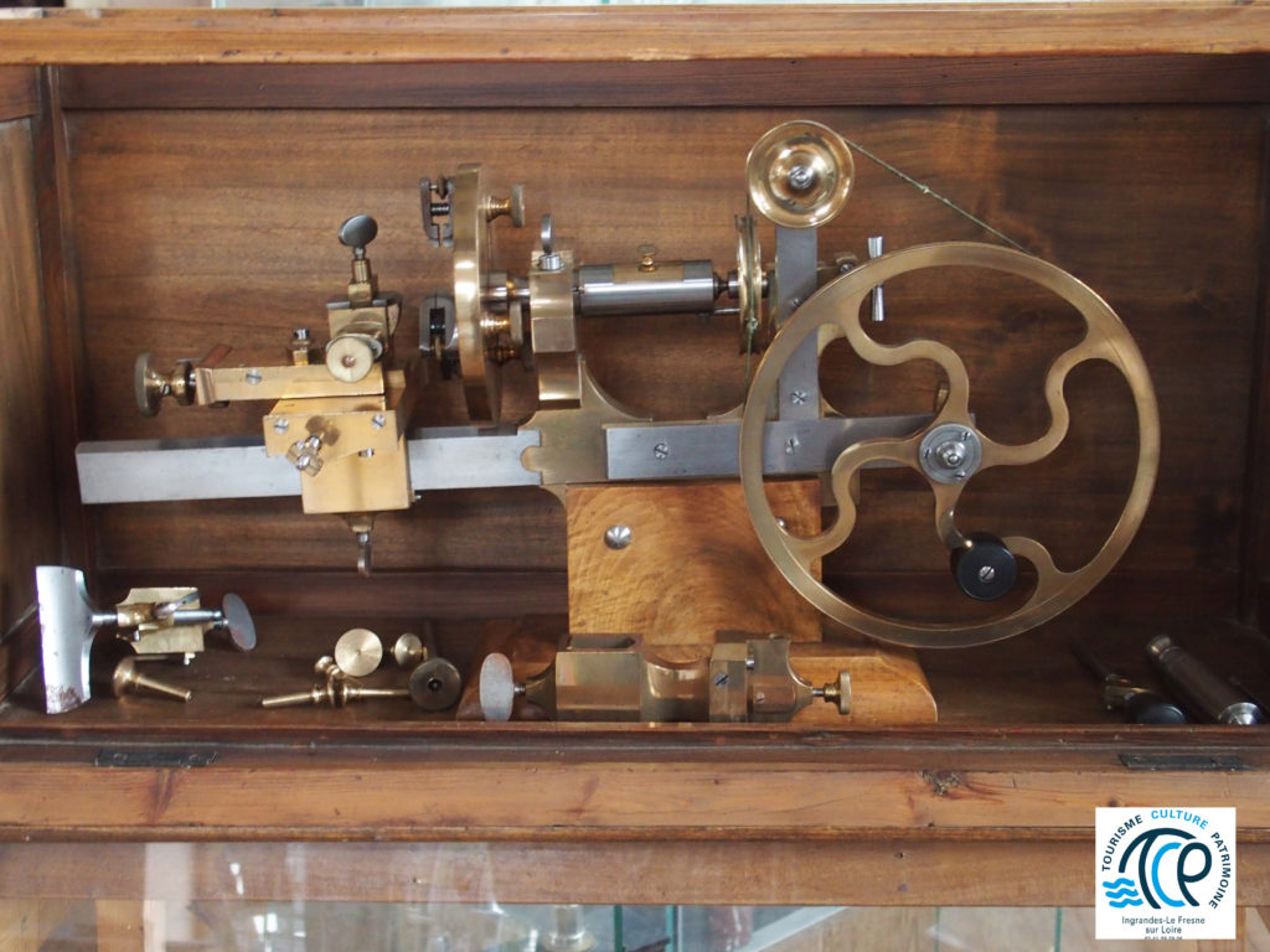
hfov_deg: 38.2
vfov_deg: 29.1
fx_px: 1834
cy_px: 476
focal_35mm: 50
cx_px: 635
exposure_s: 1/15
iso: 800
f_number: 2.8
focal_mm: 10.8
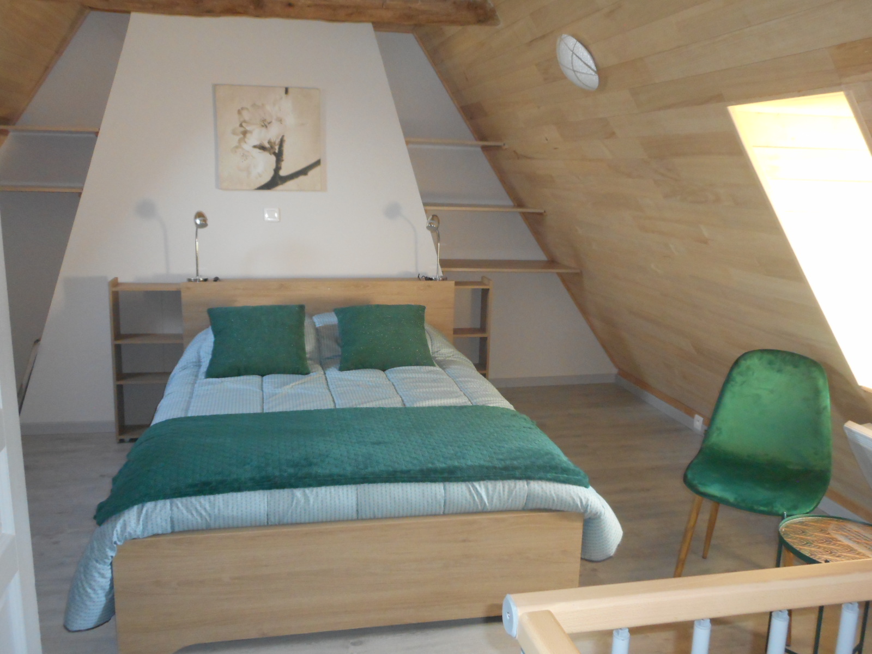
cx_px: 436
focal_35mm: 29
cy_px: 327
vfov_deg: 48.2
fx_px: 731
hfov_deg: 61.7
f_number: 4
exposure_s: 1/25
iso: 400
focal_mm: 5.2
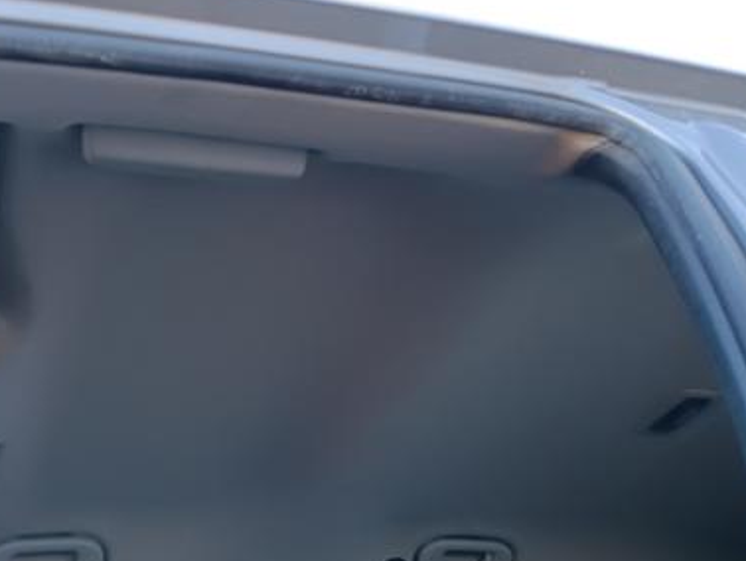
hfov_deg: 42.1
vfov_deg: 32.9
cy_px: 290
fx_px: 949
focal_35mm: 44
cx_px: 227
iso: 299
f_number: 1.8
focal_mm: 4.81
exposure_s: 1/120
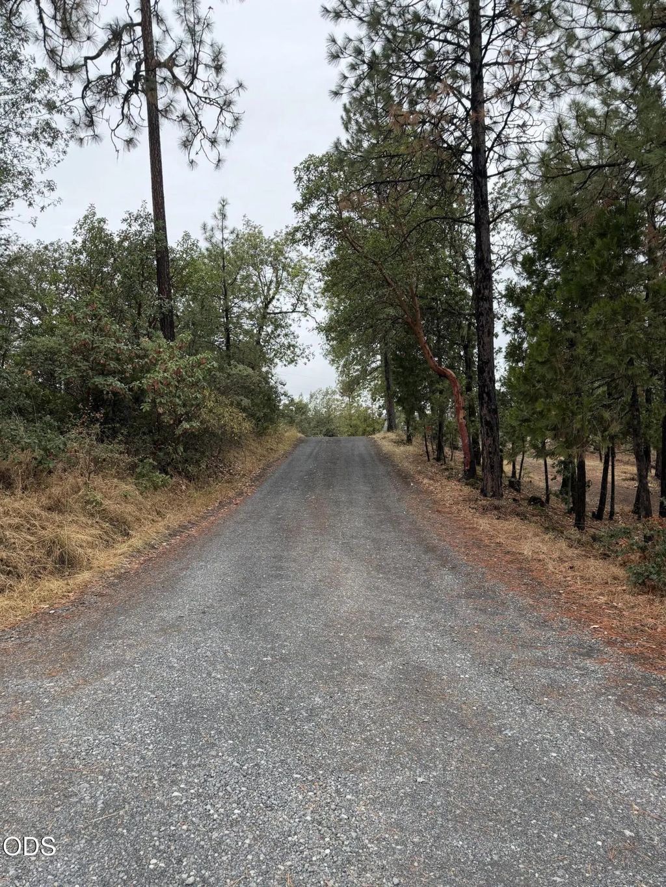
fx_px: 616
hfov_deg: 56.8
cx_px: 333
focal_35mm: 24
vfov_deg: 71.6
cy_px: 444
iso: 100
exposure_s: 1/1122
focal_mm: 6.76
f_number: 1.78
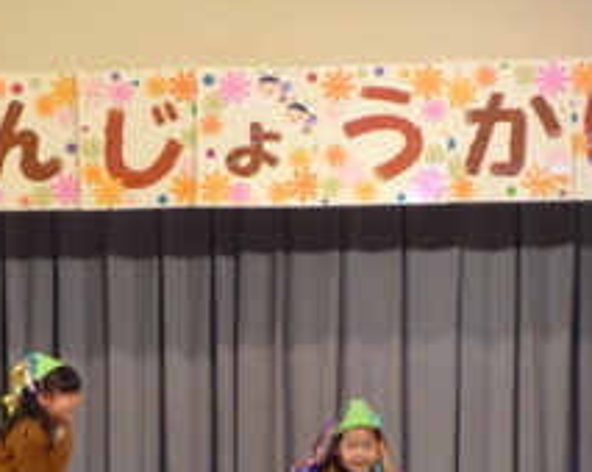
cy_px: 308
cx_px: 136
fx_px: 2748
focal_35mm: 157
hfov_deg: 12.3
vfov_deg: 9.8
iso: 1000
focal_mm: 17.4
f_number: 5.7
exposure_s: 1/60
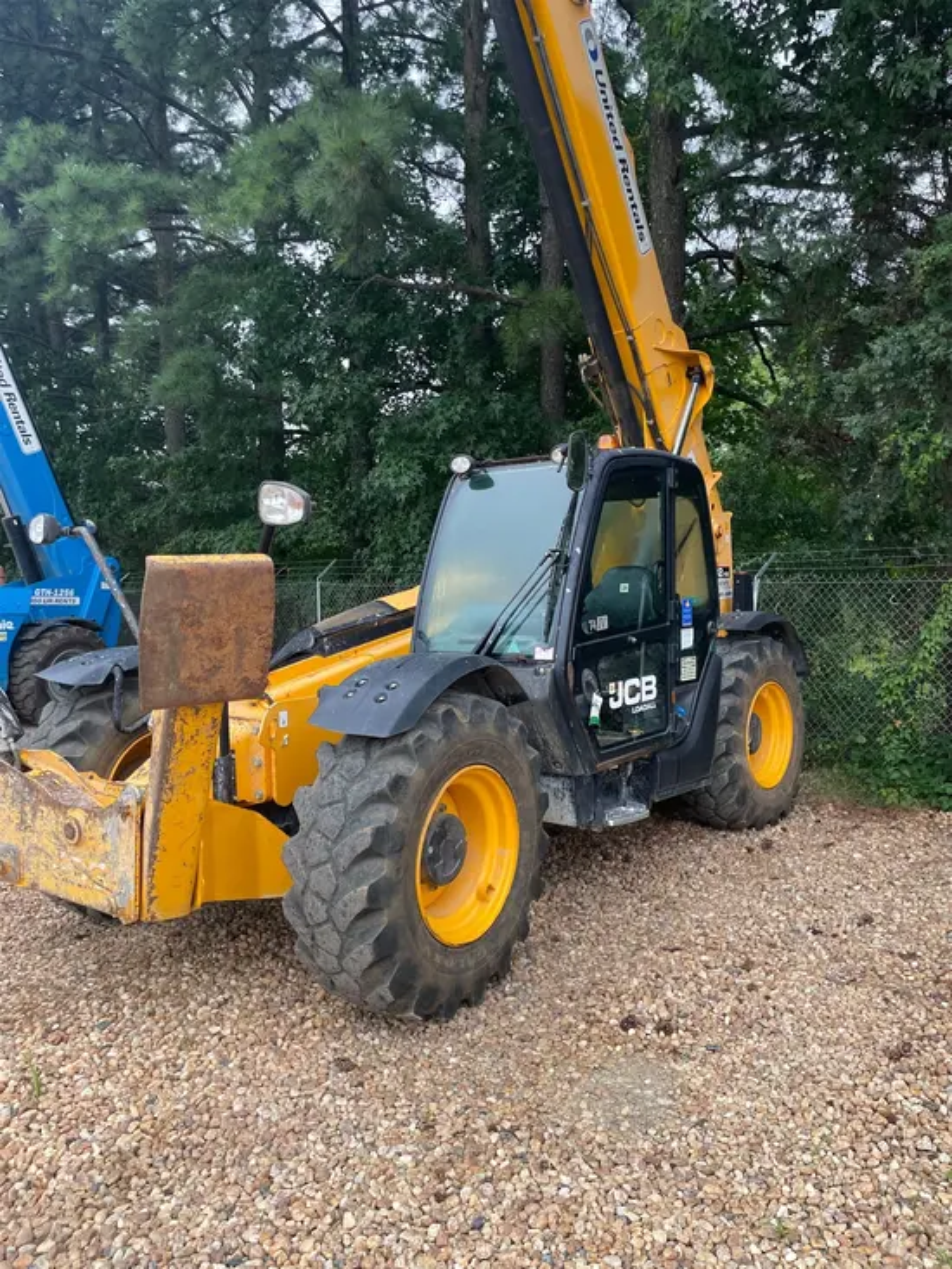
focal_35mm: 26
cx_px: 476
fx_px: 953
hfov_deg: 53.1
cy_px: 634
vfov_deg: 67.3
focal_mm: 4.2
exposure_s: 1/121
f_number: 1.6
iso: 80
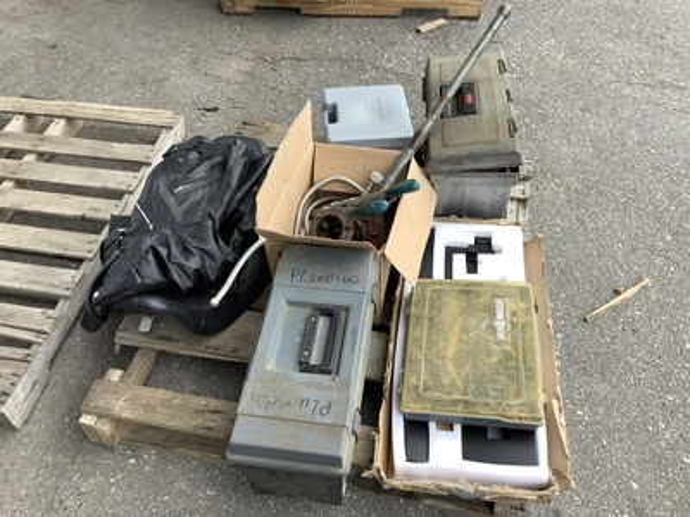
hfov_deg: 58.4
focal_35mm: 31
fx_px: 618
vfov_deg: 45.4
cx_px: 345
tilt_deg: -47.0
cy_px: 258
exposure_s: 1/220
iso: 25
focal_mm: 3.3
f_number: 2.4
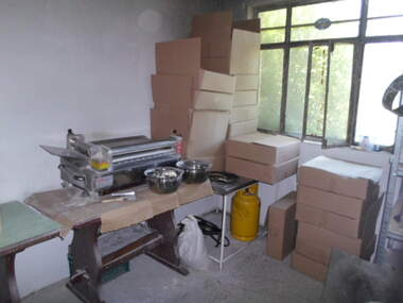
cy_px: 152
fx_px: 291
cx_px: 202
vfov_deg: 54.9
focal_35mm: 25
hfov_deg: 69.4
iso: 120
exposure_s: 1/30
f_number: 2.5
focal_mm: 4.5
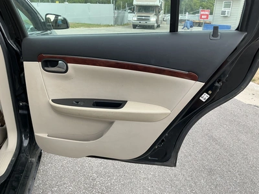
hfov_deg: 63.4
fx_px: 209
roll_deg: -2.4
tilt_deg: -20.7
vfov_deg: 49.7
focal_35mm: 28
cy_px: 97
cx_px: 130
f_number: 1.8
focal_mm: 3
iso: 32
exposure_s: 1/122
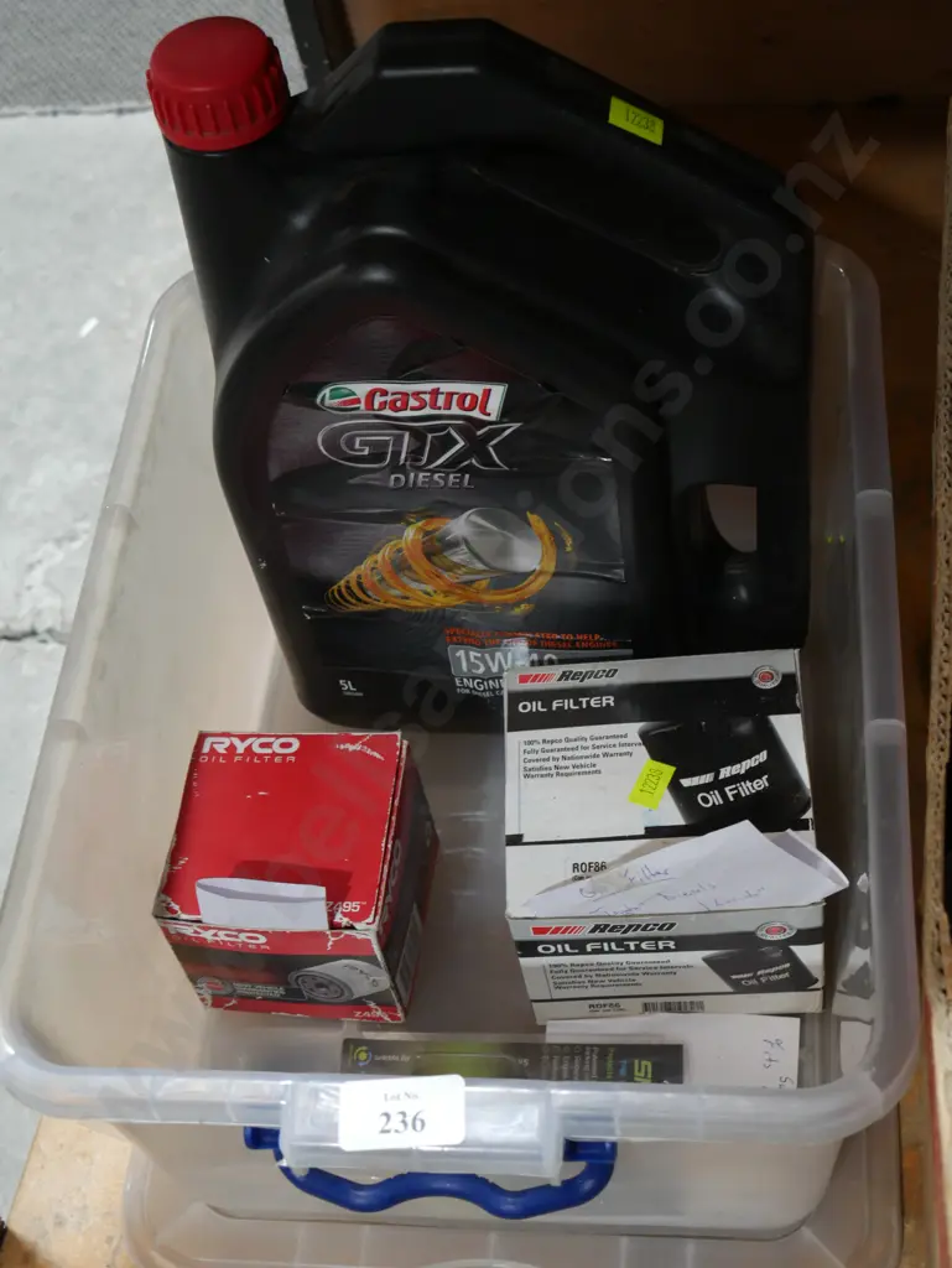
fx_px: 1905
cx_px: 476
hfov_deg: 28.1
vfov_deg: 36.8
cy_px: 634
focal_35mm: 52
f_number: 5.3
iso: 1000
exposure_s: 1/60
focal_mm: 26
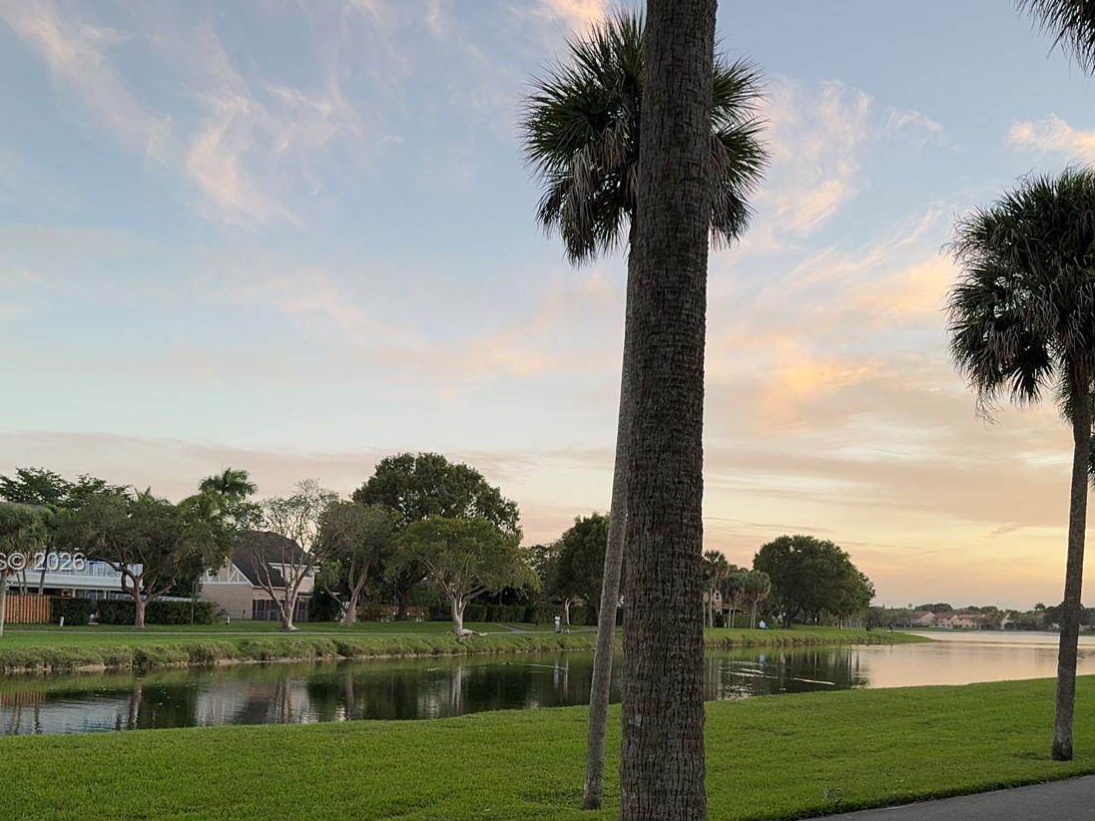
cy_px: 564
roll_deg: -1.2
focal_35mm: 35
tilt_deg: +2.1
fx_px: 1107
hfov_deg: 52.6
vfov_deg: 40.1
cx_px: 573
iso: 64
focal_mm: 6.86
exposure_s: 1/180
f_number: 1.78
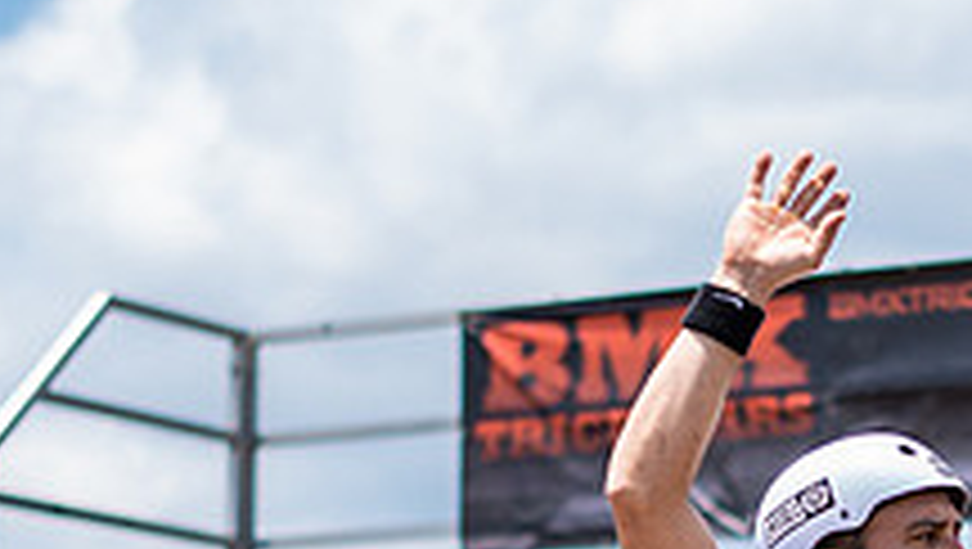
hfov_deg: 12.7
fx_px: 4334
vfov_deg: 7.1
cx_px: 804
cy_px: 788
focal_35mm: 168
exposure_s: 1/4000
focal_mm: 50
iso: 64
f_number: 1.8
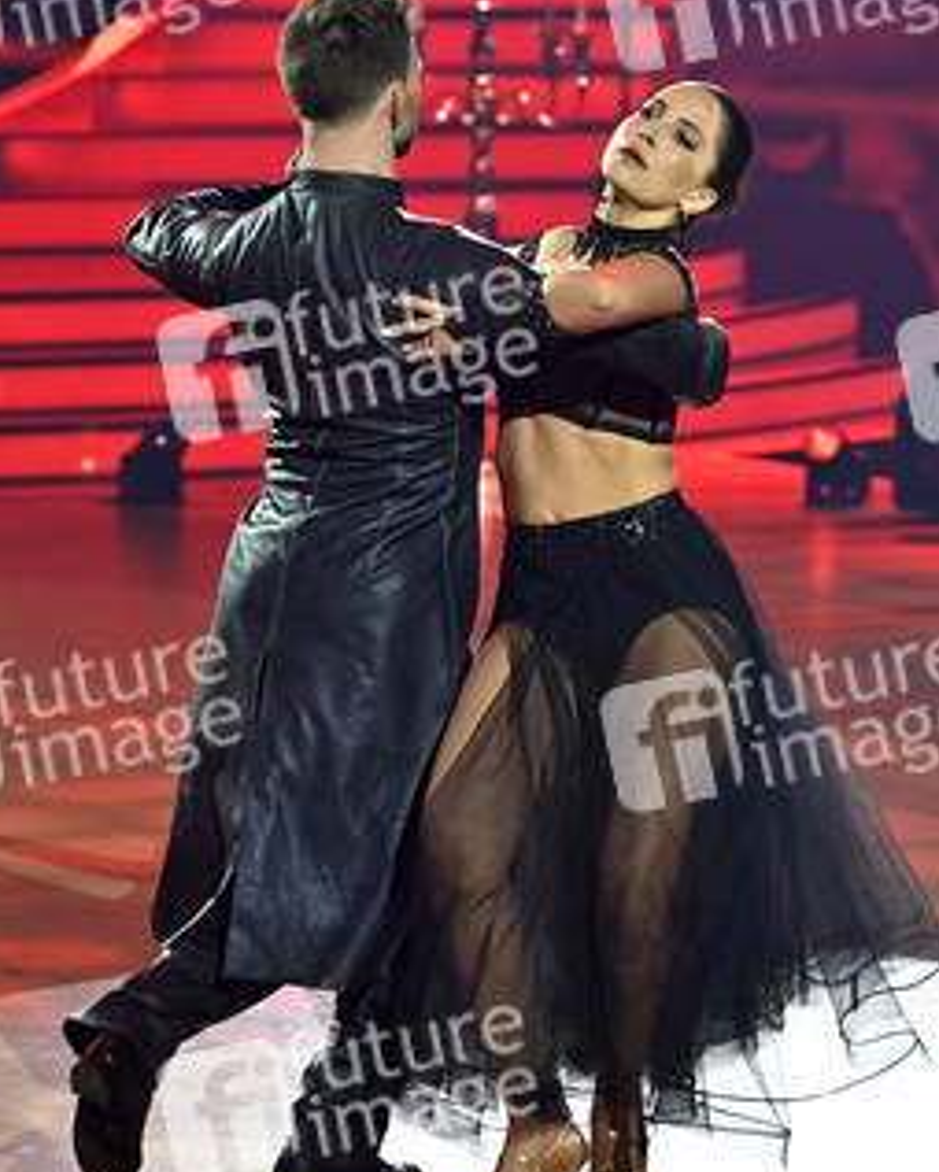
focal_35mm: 142
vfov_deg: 13.6
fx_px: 4928
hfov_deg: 10.9
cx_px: 455
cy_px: 540
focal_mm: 120
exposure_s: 1/320
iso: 1000
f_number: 4
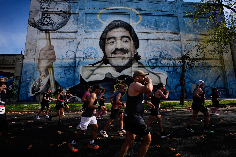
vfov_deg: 73.8
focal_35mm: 16
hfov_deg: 96.7
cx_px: 118
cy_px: 78
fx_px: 105
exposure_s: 1/2500
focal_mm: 16
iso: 50
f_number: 2.8
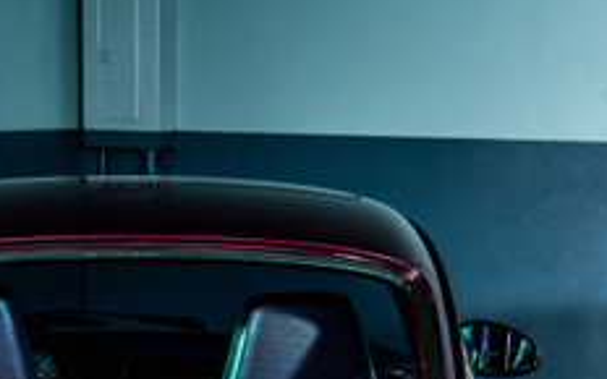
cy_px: 648
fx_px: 2564
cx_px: 139
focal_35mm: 155
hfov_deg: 13.4
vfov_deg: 8.2
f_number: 10
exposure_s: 1/100
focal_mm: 46
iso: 200
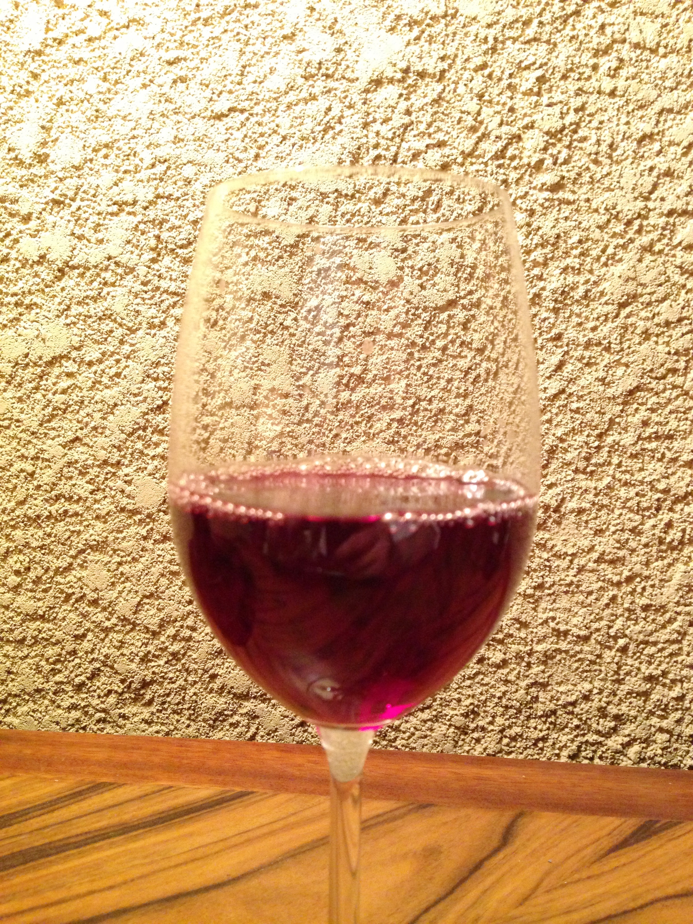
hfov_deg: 42.9
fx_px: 881
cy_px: 462
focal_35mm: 33
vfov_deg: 55.4
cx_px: 346
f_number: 2.4
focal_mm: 4.13
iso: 400
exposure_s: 1/15
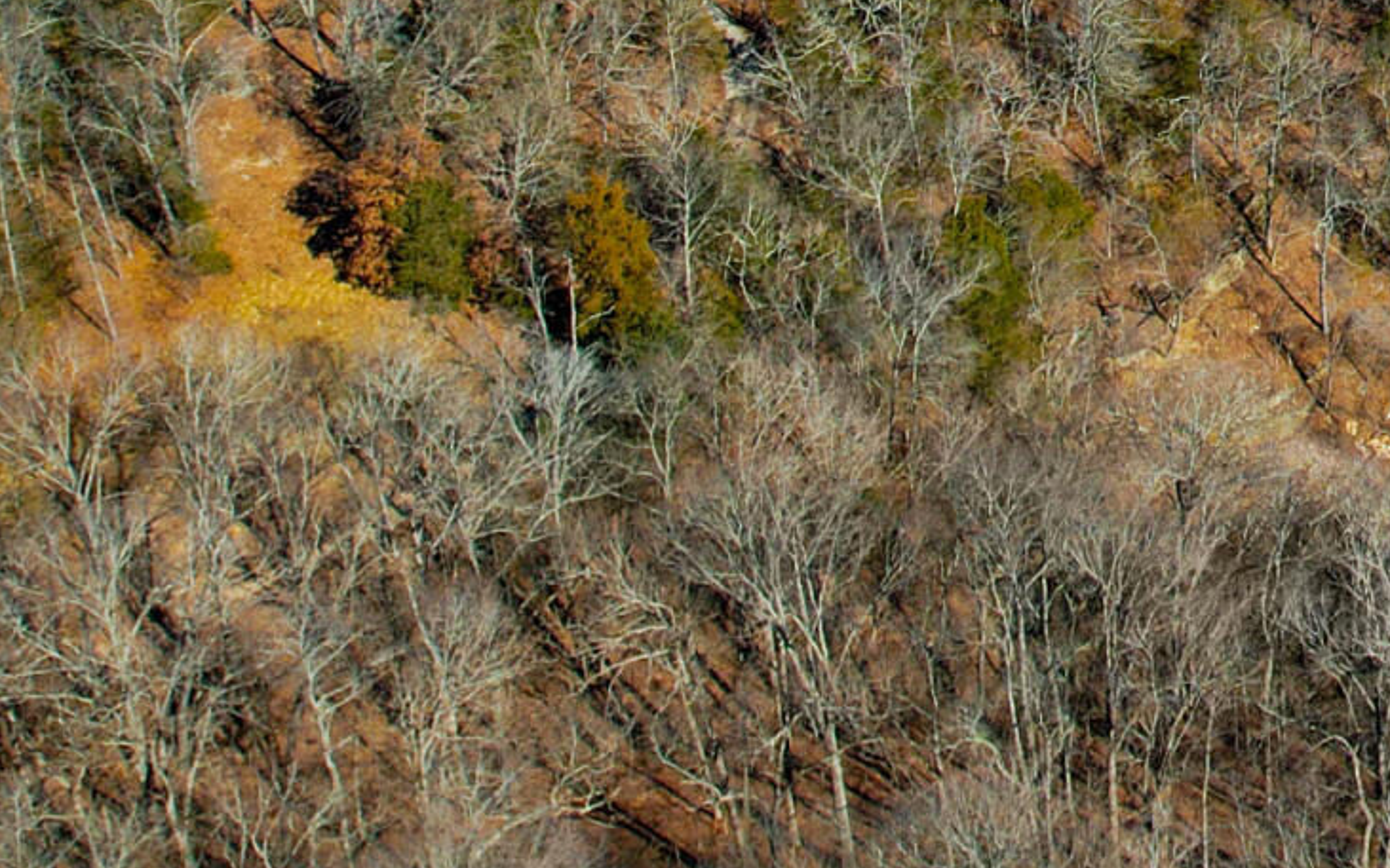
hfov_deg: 19.3
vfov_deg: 13.3
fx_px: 3485
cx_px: 2166
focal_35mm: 92
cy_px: -494
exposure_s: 1/100
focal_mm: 8.38
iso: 200
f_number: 2.8
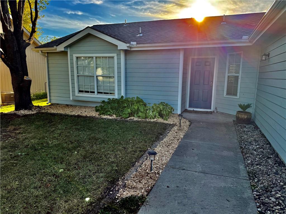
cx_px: 143
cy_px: 107
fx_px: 198
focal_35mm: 24
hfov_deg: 71.6
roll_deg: -0.6
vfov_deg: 56.8
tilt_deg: -9.6
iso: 100
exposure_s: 1/1139
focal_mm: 6.76
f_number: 1.78
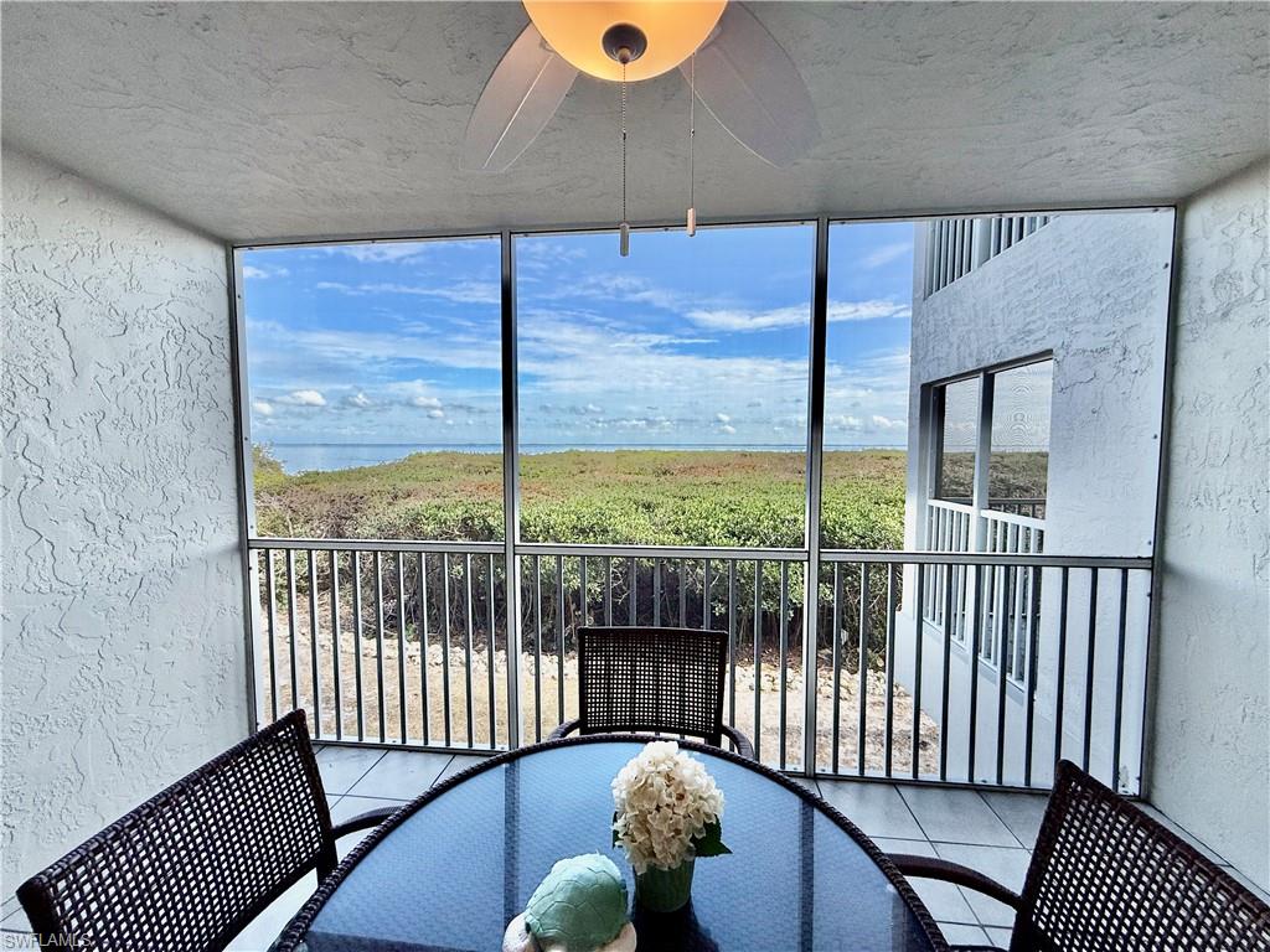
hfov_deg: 102.1
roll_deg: -0.1
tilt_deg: -3.5
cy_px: 476
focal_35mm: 14
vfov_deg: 85.7
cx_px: 635
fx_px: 514
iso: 50
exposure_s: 1/970
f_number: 2.2
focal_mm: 2.22
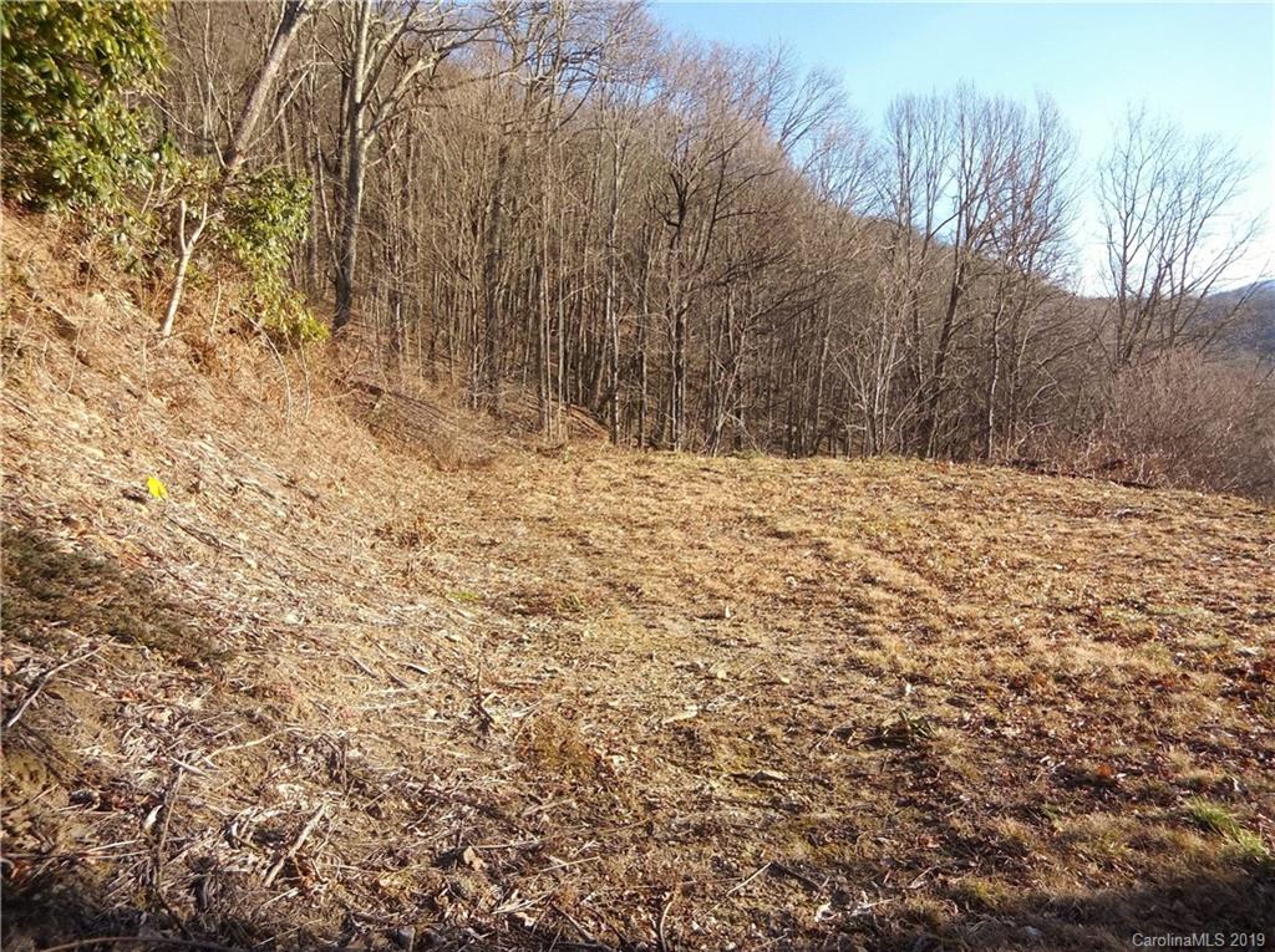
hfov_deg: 69.5
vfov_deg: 54.8
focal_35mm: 25
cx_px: 638
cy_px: 476
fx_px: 920
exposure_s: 1/500
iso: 100
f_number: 3.5
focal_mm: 4.5
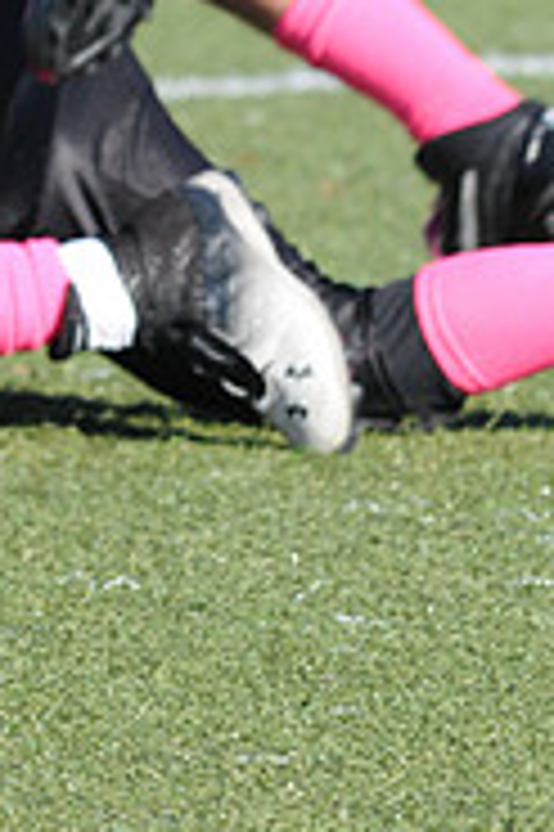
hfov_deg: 1.0
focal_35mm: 1409
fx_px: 32583
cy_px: -396
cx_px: -272
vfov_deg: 1.5
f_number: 6.3
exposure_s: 1/500
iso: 200
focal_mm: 300
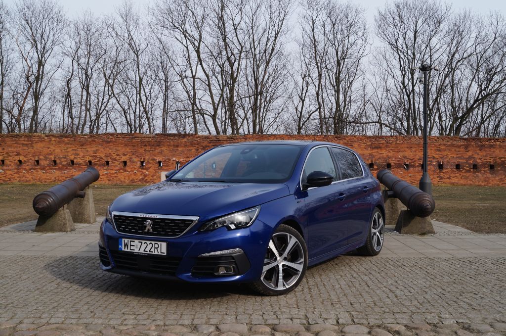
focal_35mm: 39
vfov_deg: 34.1
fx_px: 547
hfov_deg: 49.6
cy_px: 168
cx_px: 253
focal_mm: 26
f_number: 11
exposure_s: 1/100
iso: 100
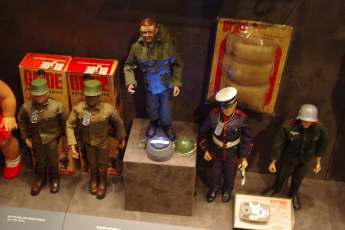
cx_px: 172
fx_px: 499
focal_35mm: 52
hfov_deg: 38.2
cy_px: 115
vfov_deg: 26.0
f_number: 4.5
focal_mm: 35
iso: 800
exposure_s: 1/6
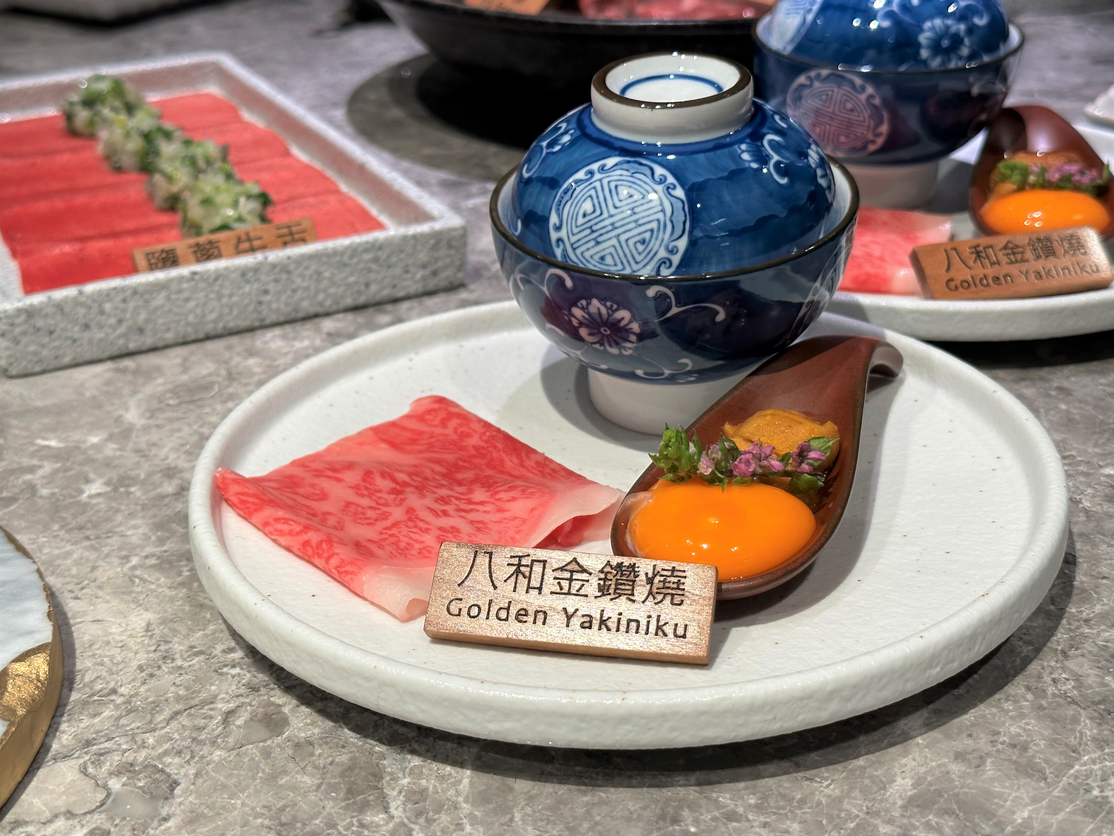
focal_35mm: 48
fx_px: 1545
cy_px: 418
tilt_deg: -26.6
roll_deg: +1.7
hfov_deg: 39.7
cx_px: 557
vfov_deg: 30.3
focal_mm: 6.86
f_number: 1.78
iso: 80
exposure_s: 1/120
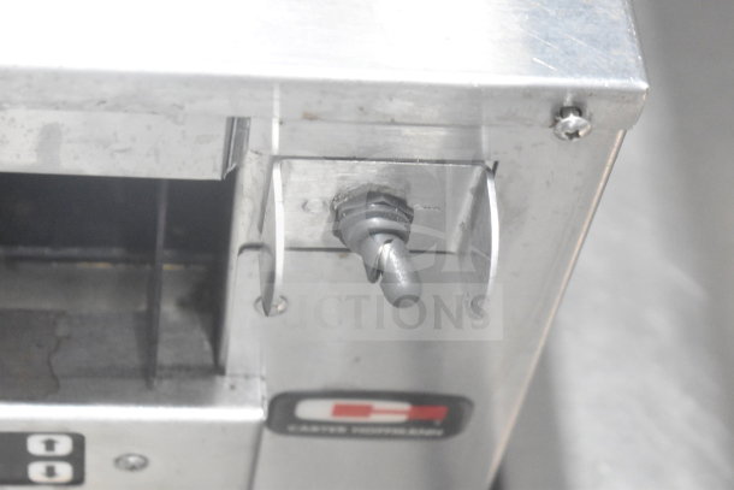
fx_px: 1682
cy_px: 245
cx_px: 367
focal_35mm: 82
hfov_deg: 24.6
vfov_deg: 16.6
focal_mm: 55
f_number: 5.6
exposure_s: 1/100
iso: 8000
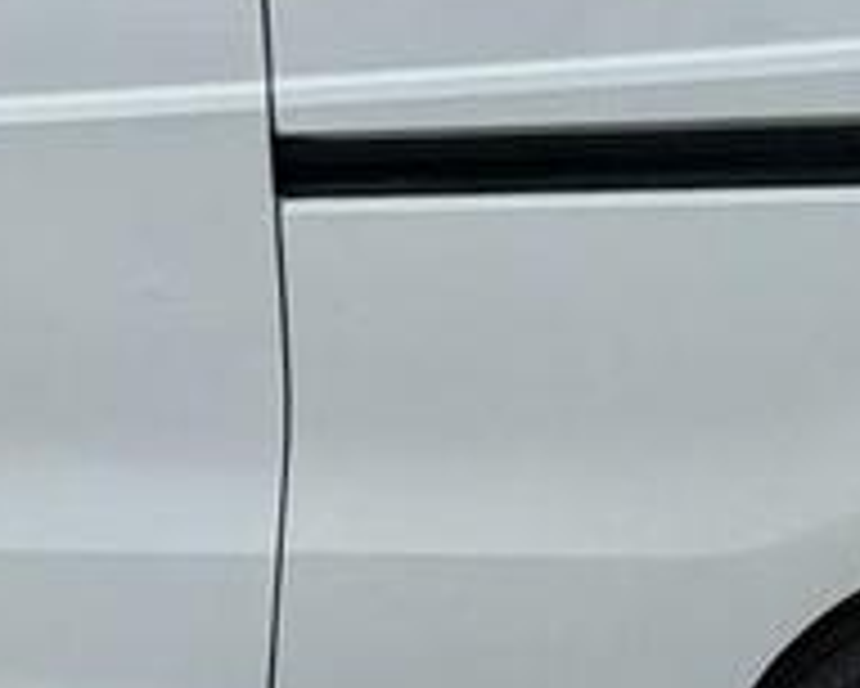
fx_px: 1630
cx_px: -27
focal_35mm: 64
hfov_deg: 27.6
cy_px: -63
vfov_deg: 22.6
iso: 50
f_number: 2.2
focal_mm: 2.22
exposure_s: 1/1637
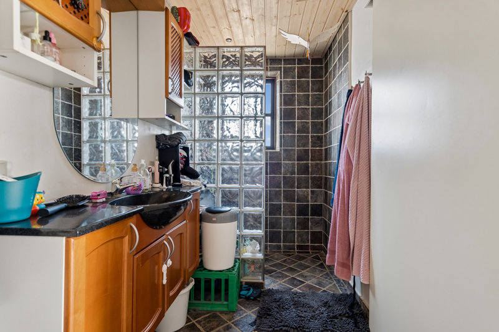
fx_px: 236
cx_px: 250
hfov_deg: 93.3
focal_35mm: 17
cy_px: 166
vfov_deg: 70.4
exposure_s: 1/40
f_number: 4.5
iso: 400
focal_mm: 17
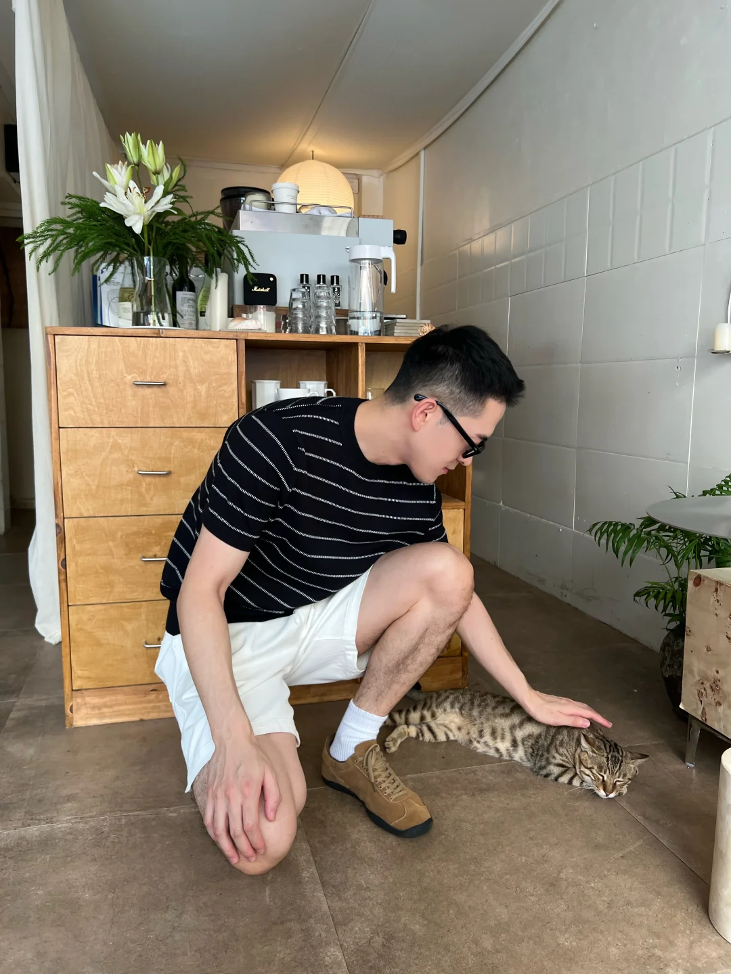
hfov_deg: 53.1
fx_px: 732
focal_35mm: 26
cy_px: 487
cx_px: 366
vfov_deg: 67.3
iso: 80
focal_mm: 5.7
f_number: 1.5
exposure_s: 1/121
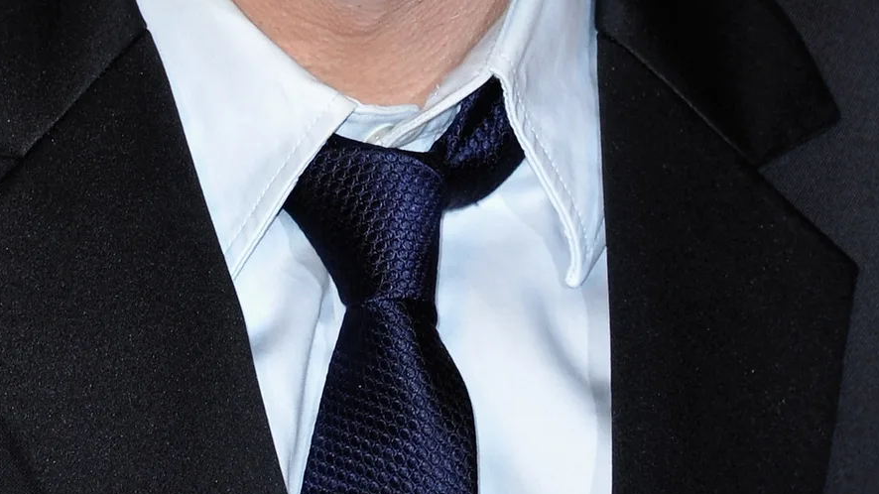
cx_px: 328
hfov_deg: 3.8
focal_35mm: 568
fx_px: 13236
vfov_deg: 2.1
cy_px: -213
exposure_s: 1/200
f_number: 7.1
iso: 640
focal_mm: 250
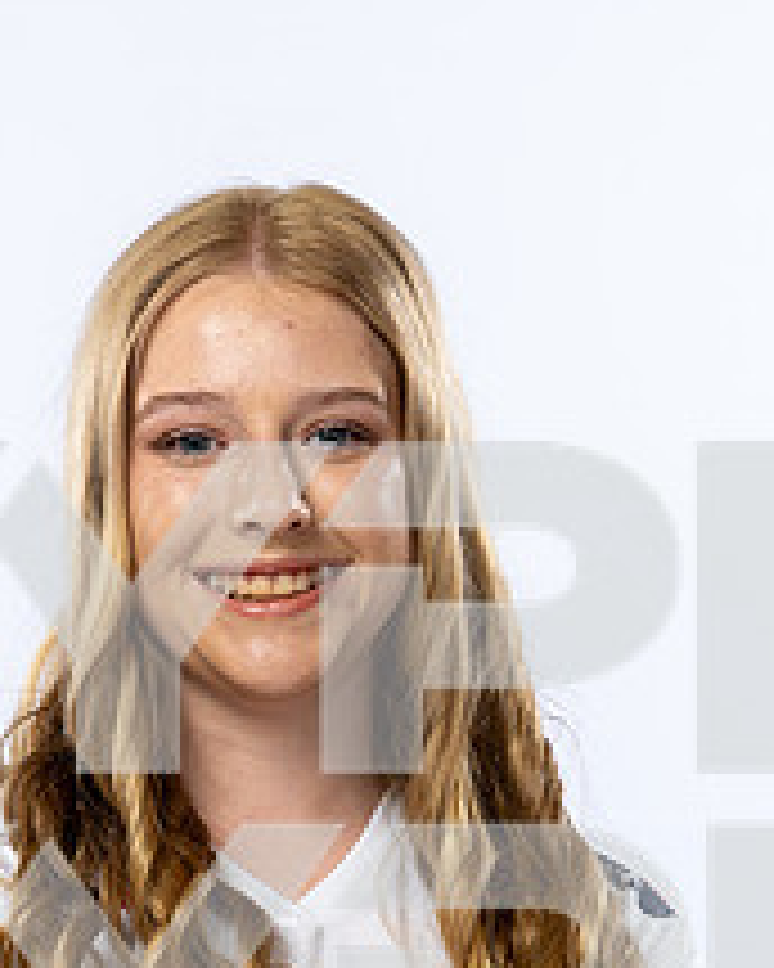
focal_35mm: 206
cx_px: -57
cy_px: 991
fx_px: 5899
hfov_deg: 7.5
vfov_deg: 9.3
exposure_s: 1/250
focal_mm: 70
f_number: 5.6
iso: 200
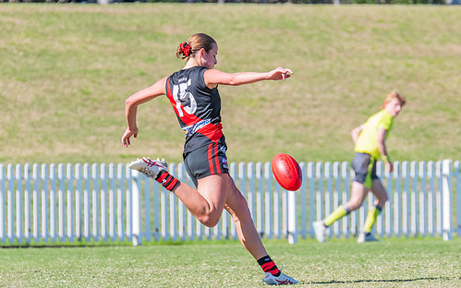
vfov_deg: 1.9
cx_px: 242
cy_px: 162
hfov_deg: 3.1
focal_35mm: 689
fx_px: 8657
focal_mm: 420
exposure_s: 1/1250
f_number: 9
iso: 800
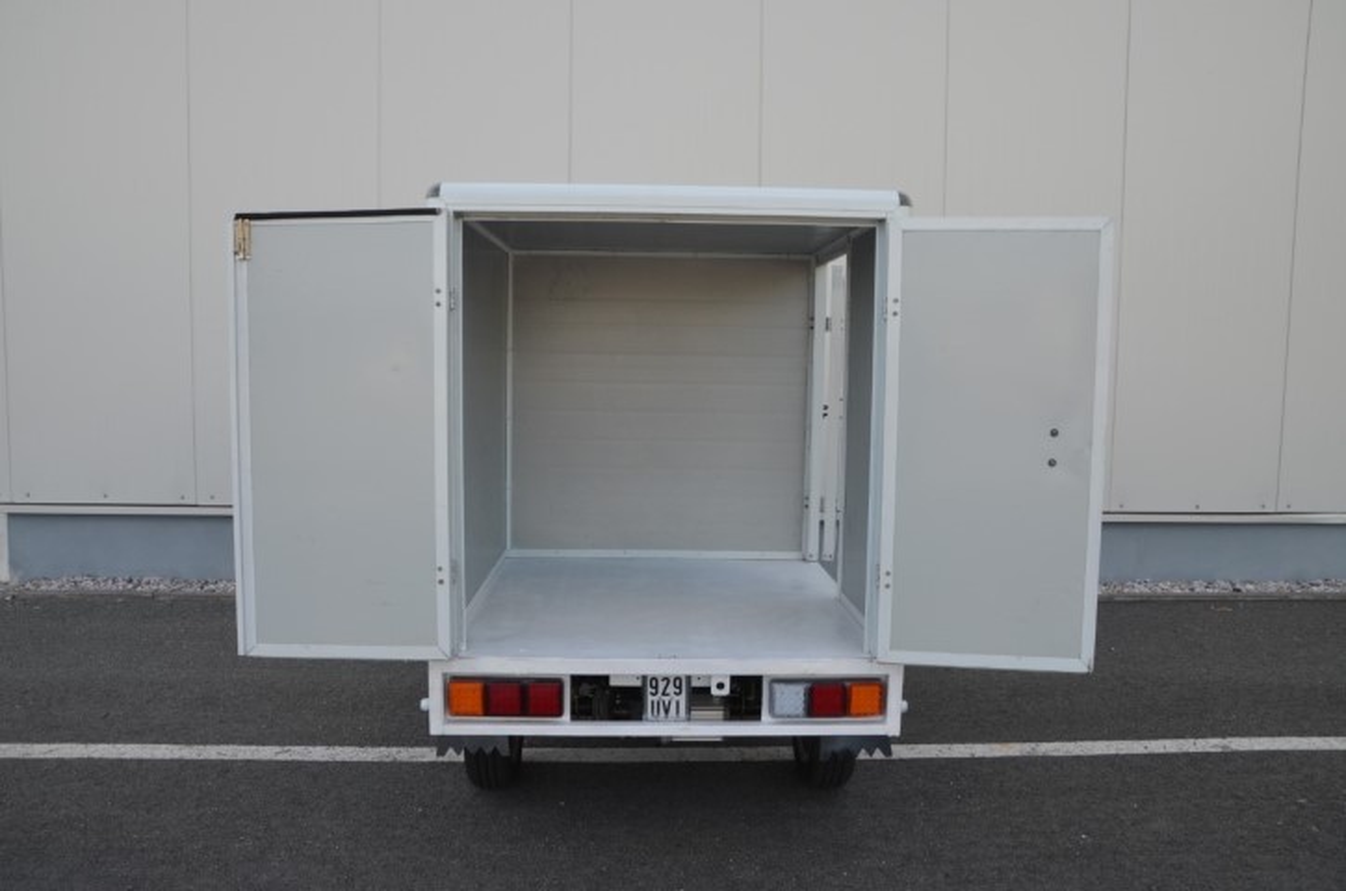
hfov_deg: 67.5
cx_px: 673
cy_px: 446
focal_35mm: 27
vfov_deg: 47.7
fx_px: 1007
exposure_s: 1/200
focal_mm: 18
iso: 200
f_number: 7.1
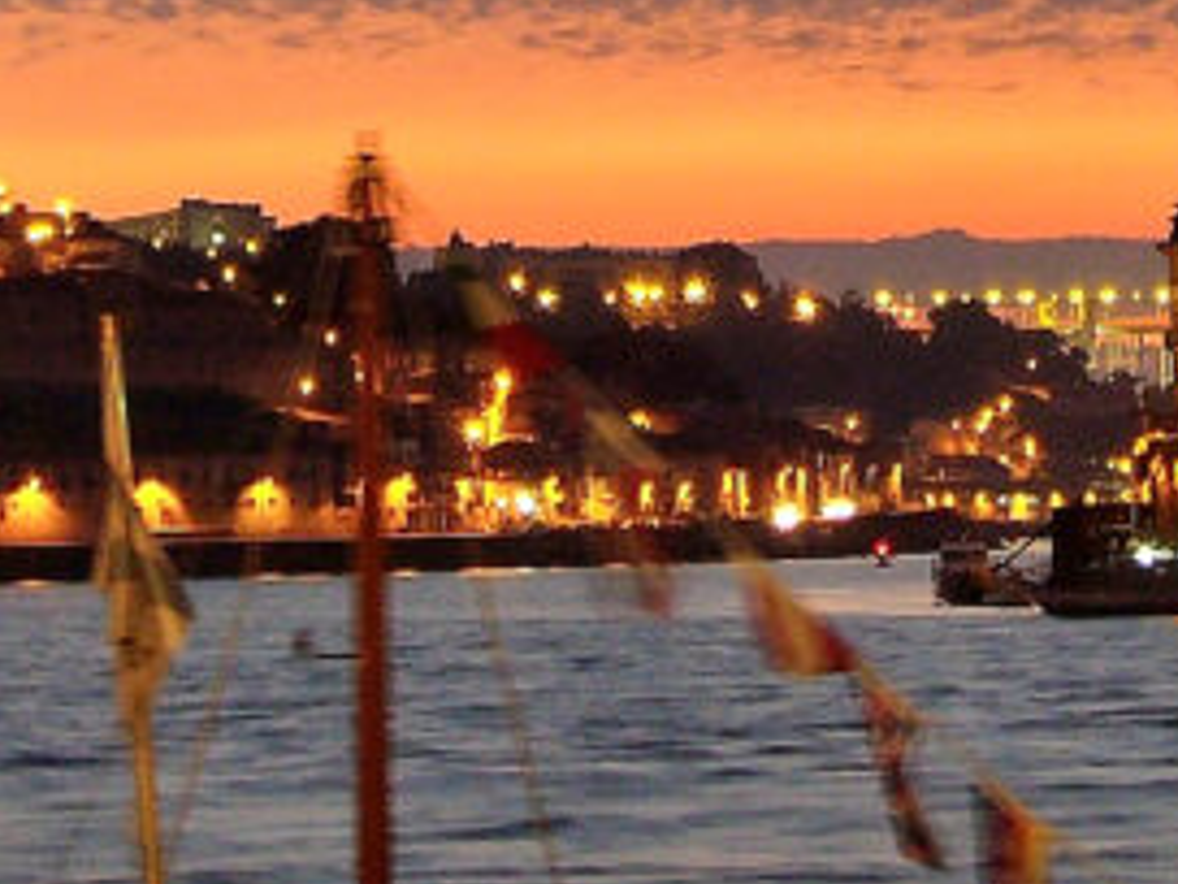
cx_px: 689
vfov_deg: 6.8
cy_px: -264
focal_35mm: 218
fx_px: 7419
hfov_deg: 9.1
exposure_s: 2.5
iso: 80
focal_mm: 9.6
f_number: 4
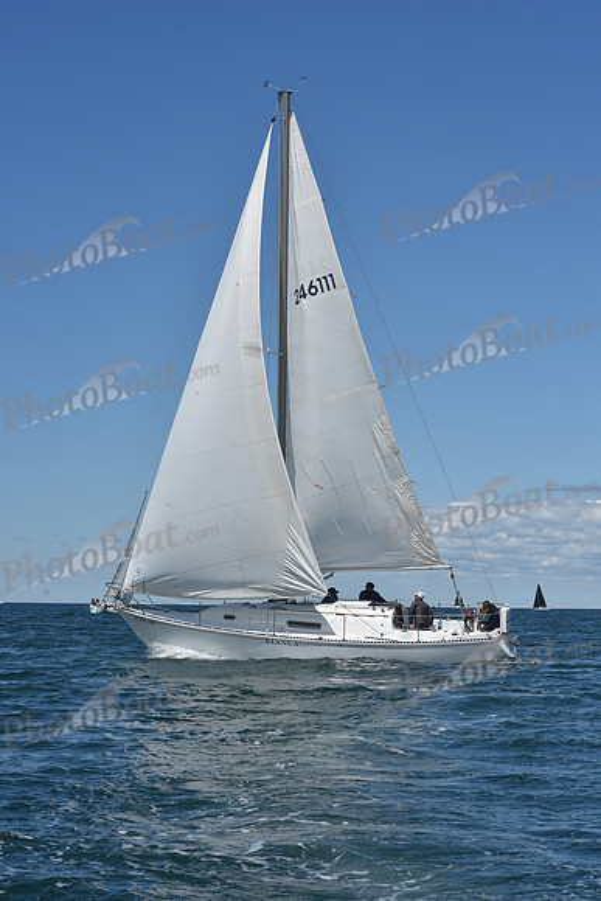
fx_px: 1752
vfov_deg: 28.8
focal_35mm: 70
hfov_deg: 19.5
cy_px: 450
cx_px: 300
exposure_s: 1/800
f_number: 11
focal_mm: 70
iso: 250
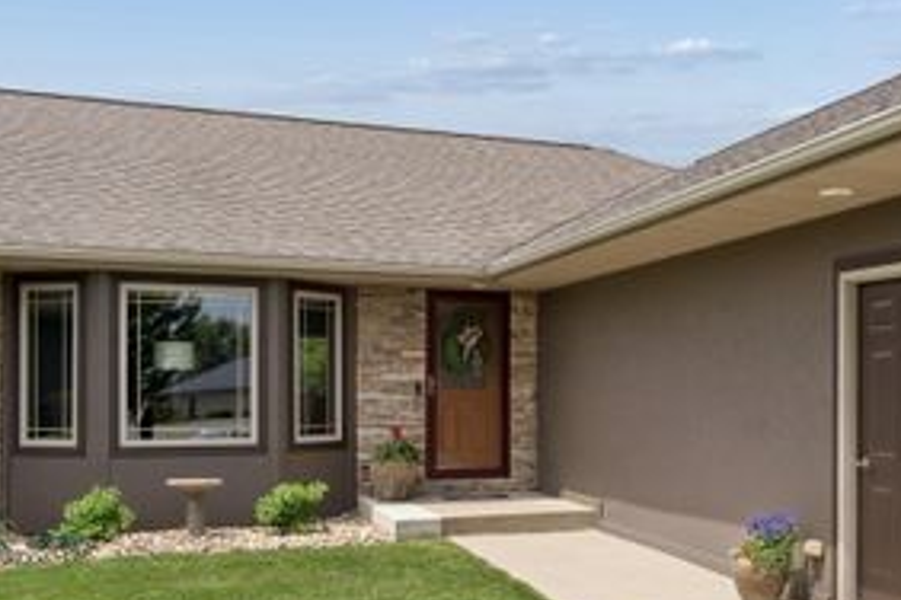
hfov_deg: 47.6
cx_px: 591
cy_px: 410
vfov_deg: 32.9
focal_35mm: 40
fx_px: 1005
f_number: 8
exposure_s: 1/500
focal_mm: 15.1
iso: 160
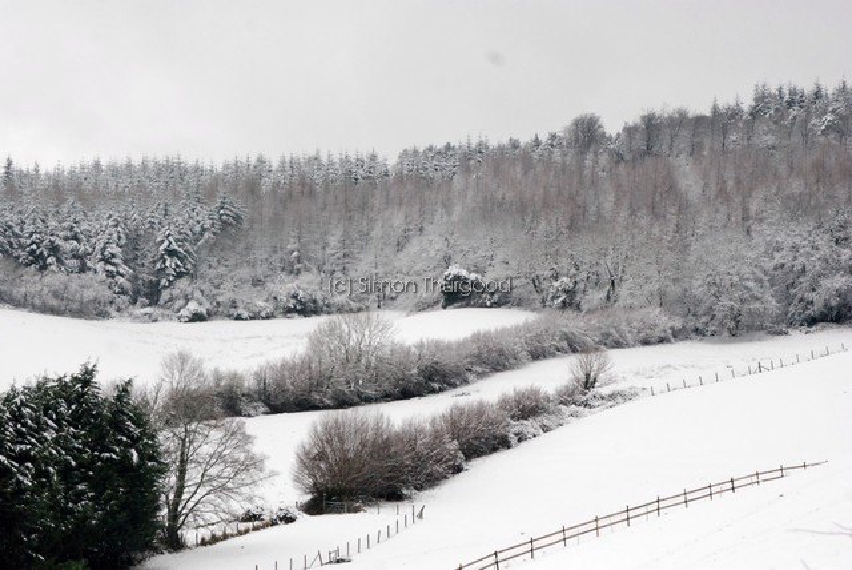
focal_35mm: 105
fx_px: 2487
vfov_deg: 13.1
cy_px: 285
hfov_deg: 19.4
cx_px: 426
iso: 1600
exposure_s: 1/1000
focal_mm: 70
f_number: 8
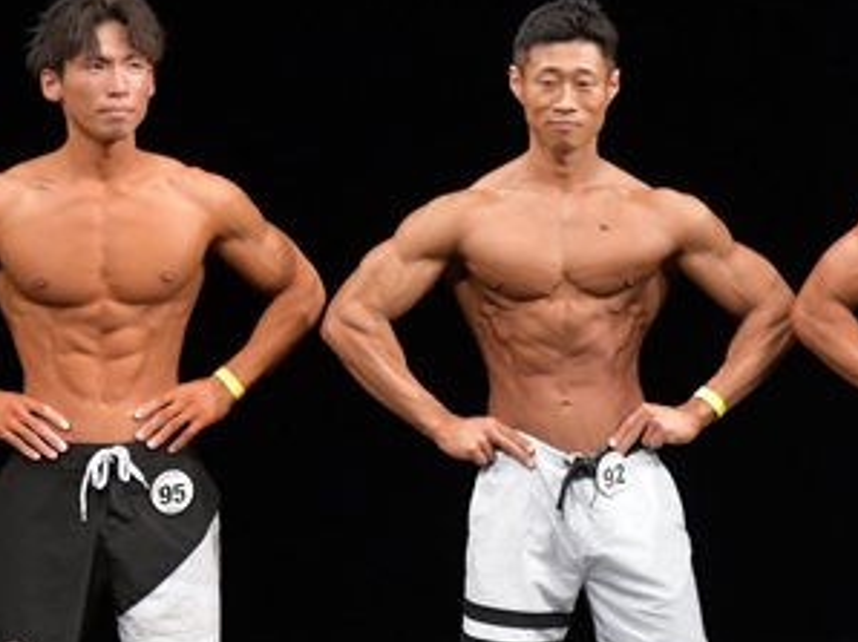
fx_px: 13448
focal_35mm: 543
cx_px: 422
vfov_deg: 2.7
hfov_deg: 3.7
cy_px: 498
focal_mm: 145
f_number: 5.6
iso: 3200
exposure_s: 1/400
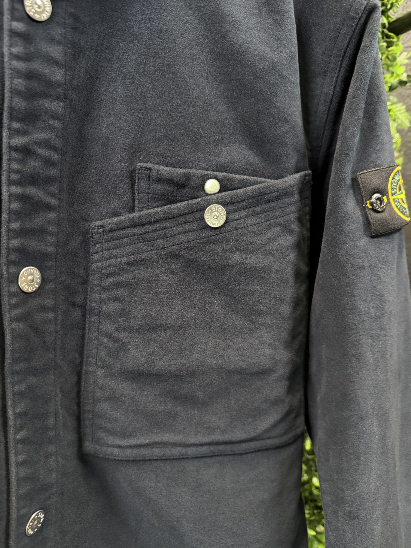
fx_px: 380
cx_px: 206
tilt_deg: -7.2
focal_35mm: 24
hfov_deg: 56.8
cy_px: 274
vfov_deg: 71.6
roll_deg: -0.1
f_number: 1.78
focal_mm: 6.76
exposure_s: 1/41
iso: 800
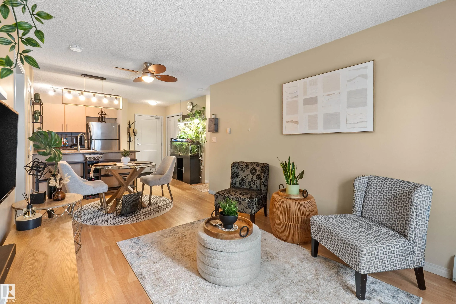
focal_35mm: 15
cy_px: 152
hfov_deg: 100.4
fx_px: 190
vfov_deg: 77.3
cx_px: 228
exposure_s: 1/2
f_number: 11
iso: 400
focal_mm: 10
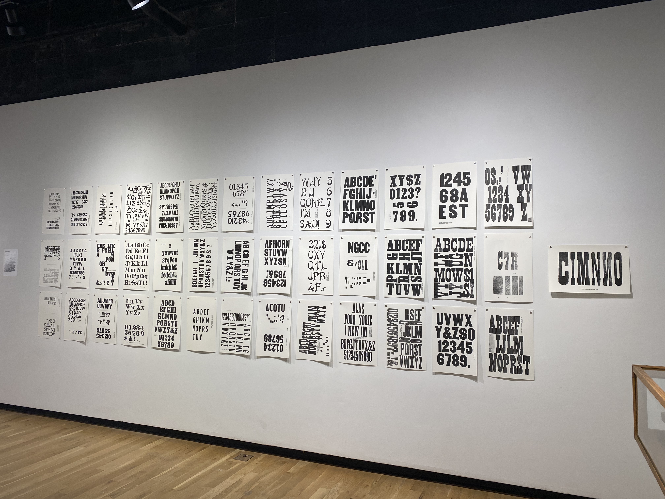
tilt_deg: +2.3
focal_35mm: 26
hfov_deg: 67.3
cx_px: 332
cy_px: 250
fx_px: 499
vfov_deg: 53.1
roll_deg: -0.5
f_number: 1.8
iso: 80
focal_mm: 4.25
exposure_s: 1/120
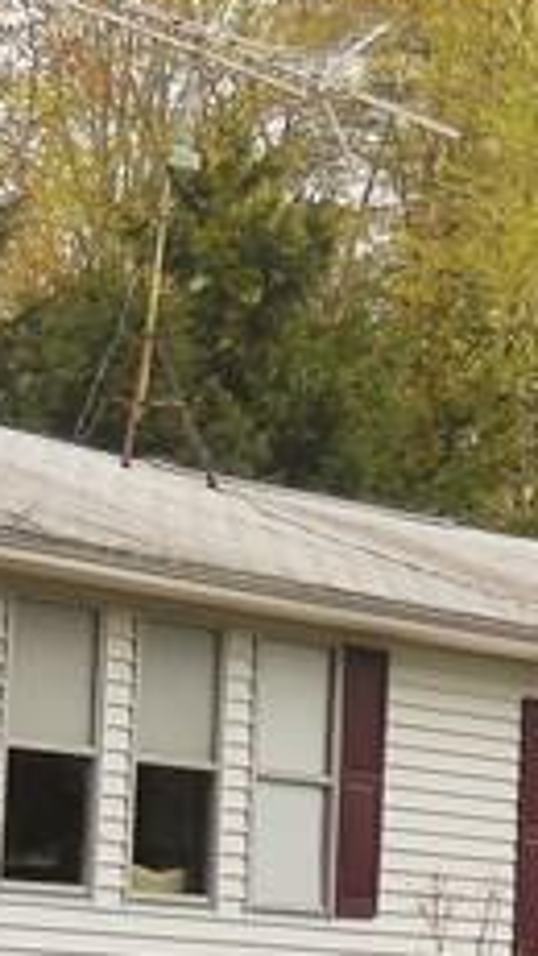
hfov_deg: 6.4
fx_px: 4766
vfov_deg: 11.4
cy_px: 600
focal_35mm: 188
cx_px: 571
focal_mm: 7
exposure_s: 1/320
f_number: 3.9
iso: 125
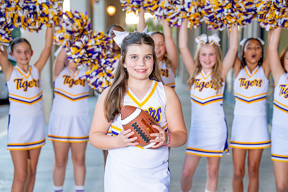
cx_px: 144
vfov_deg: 27.0
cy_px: 96
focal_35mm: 50
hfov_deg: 39.6
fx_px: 400
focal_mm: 50
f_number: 2
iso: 320
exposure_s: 1/400
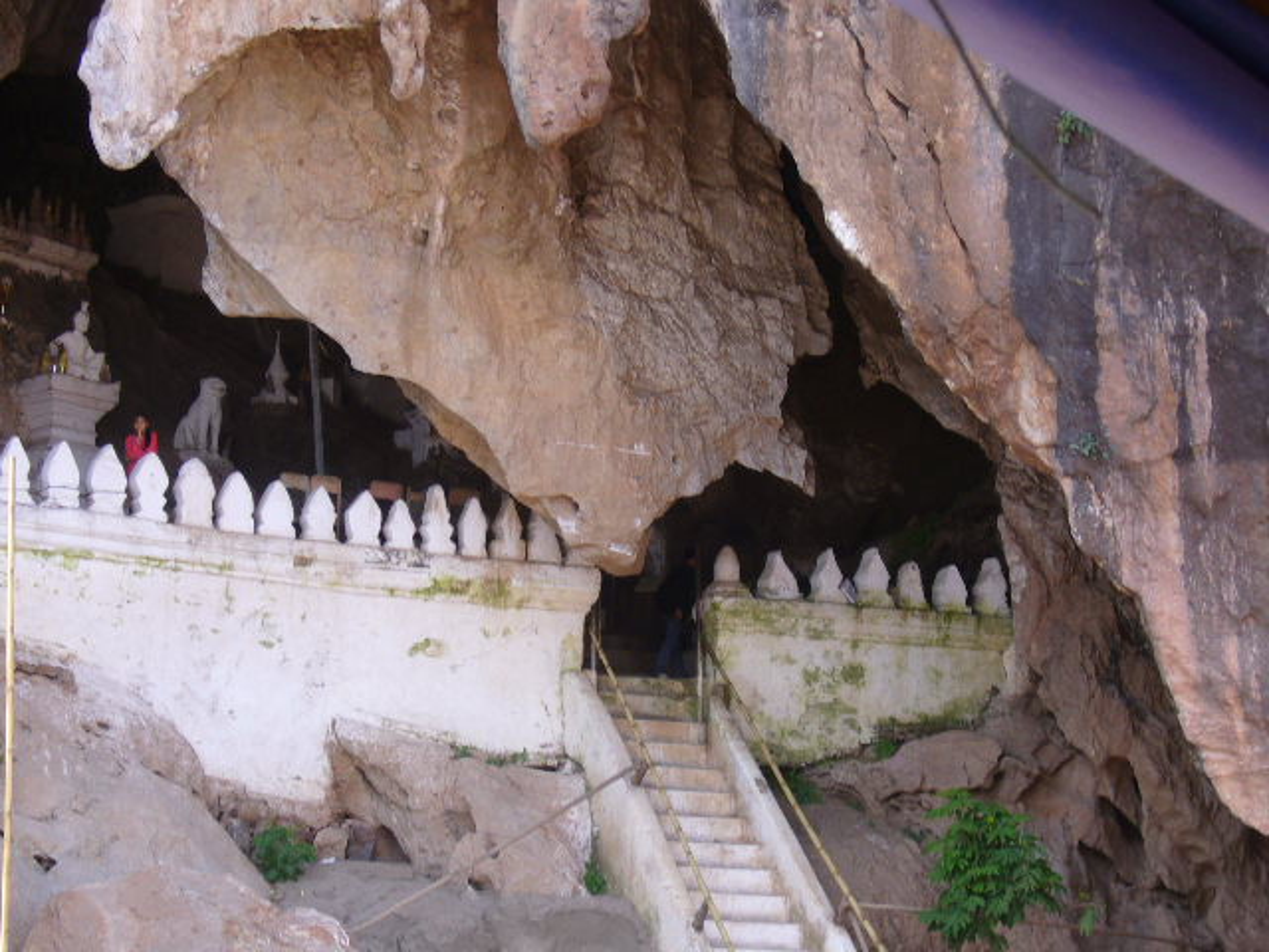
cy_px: 476
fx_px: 3556
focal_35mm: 97
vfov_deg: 15.2
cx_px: 634
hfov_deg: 20.2
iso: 80
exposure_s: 1/60
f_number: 4.8
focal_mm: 16.1
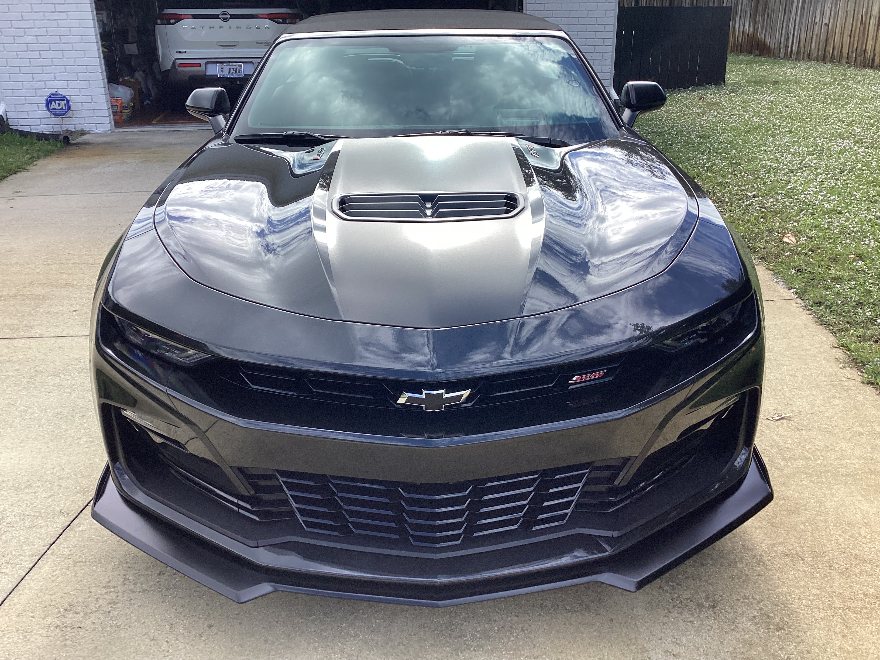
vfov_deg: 45.4
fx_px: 788
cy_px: 330
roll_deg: -1.5
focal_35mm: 31
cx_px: 440
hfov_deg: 58.4
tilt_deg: -24.6
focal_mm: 3.3
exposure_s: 1/762
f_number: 2.4
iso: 25
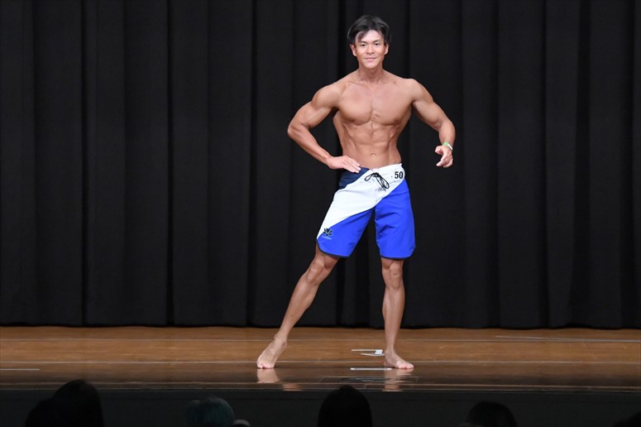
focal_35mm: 217
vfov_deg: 6.3
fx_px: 3862
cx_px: 320
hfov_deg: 9.5
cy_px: 214
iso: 8000
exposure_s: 1/400
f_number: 5.6
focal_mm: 145
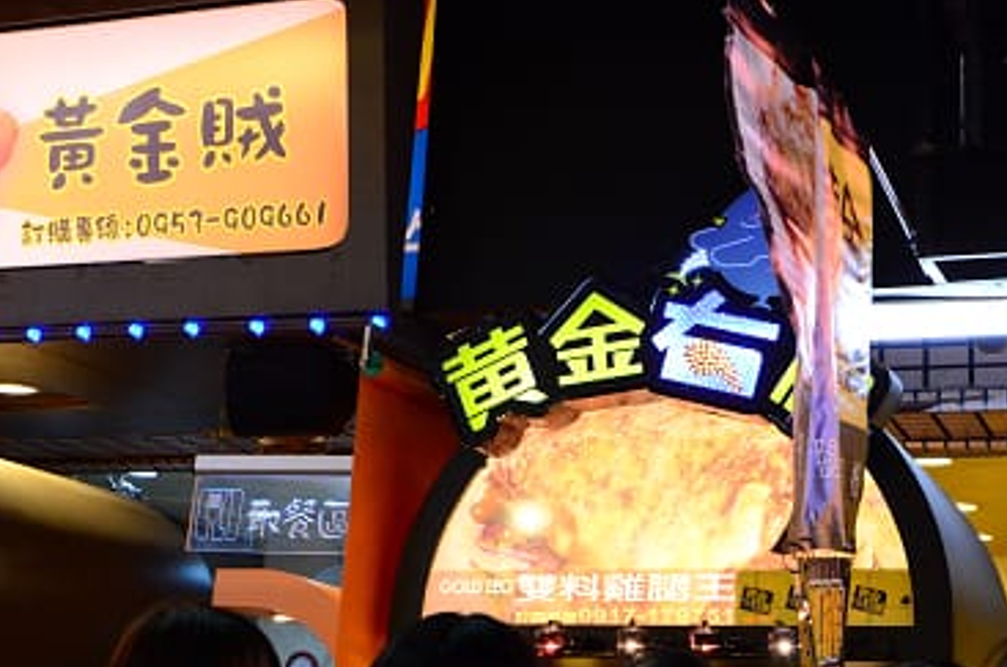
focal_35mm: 62
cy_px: 285
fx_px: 1724
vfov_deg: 21.9
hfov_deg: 32.4
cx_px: 637
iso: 2000
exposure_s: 1/80
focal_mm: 27
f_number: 6.3
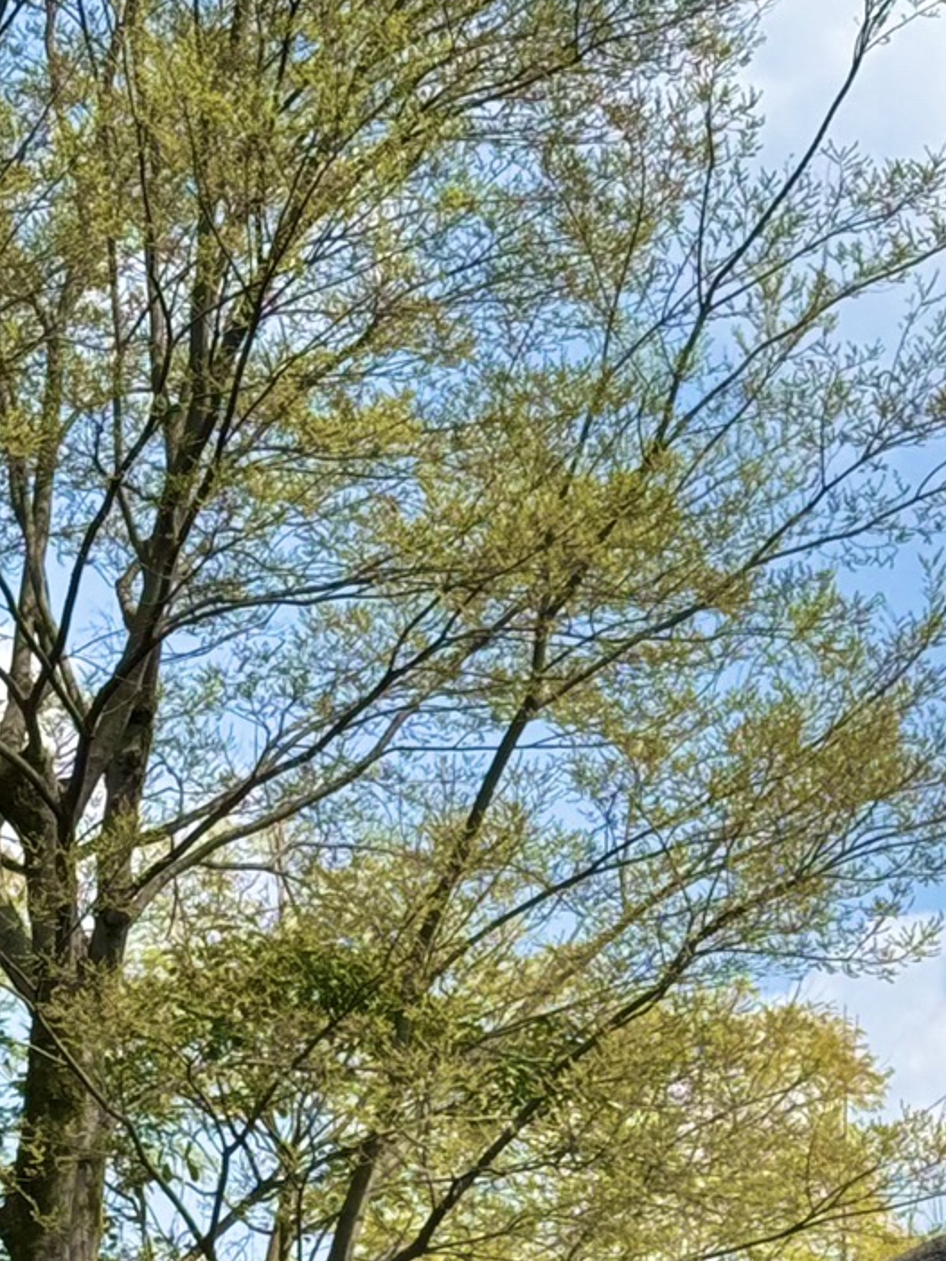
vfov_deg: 14.2
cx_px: 867
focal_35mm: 137
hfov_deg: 10.8
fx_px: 4990
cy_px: 1286
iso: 64
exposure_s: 1/1133
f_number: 1.78
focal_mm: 6.86
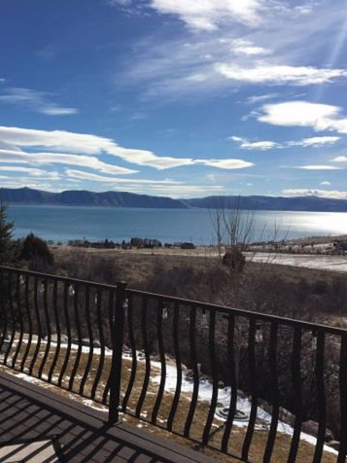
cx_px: 108
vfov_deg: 47.9
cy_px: 231
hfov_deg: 36.3
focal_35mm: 39
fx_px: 521
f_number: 2.2
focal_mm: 4.15
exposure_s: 1/3846
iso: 25
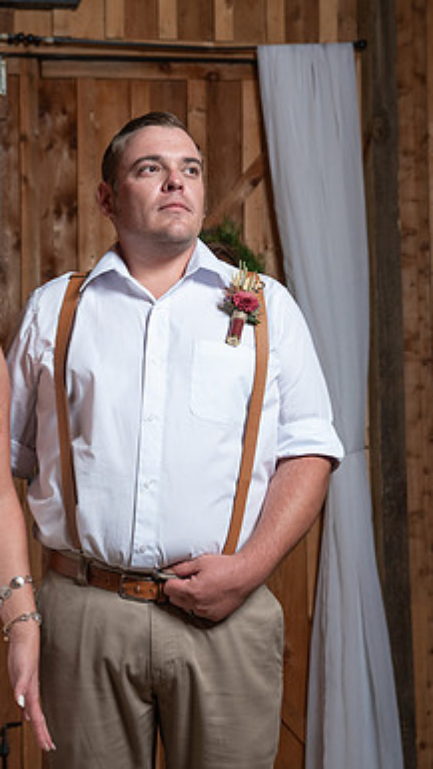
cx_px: 28
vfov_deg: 30.6
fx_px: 1406
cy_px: 401
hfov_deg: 17.2
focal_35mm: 69
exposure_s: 1/200
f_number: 4
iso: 1000
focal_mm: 41
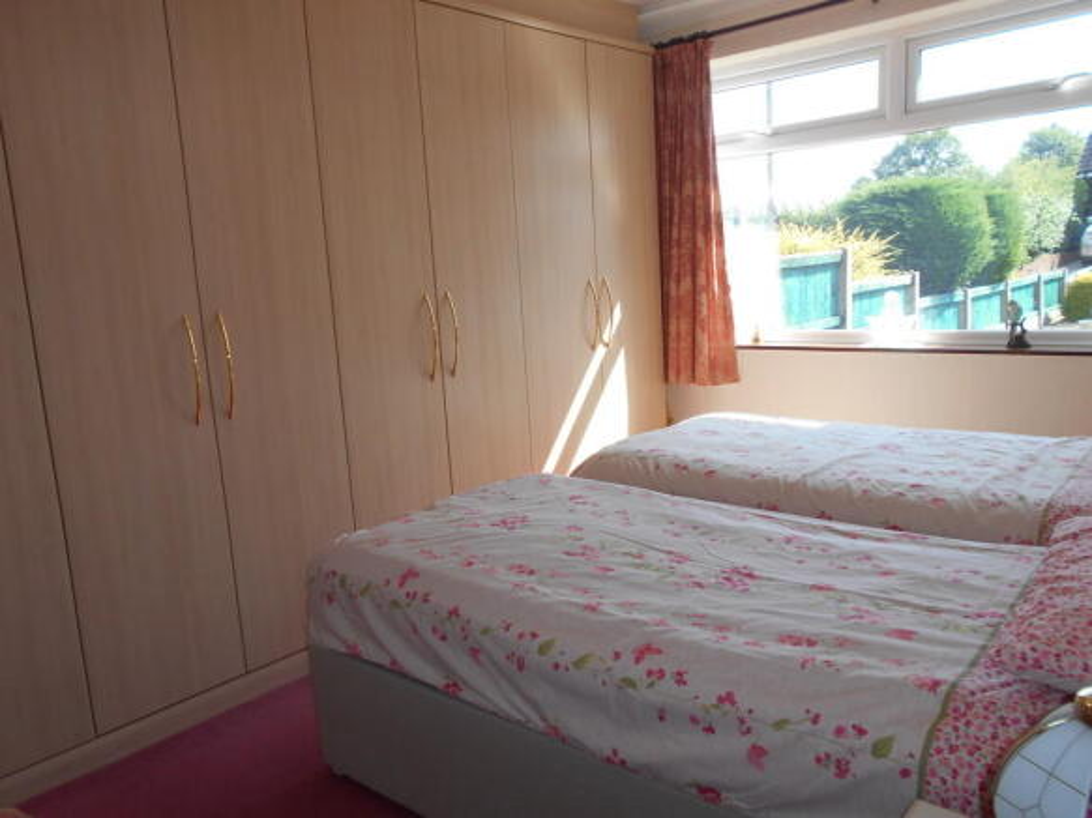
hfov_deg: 67.3
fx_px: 820
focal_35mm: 26
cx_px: 546
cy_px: 409
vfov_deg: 53.0
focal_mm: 4.6
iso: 80
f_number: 3.2
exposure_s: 1/100
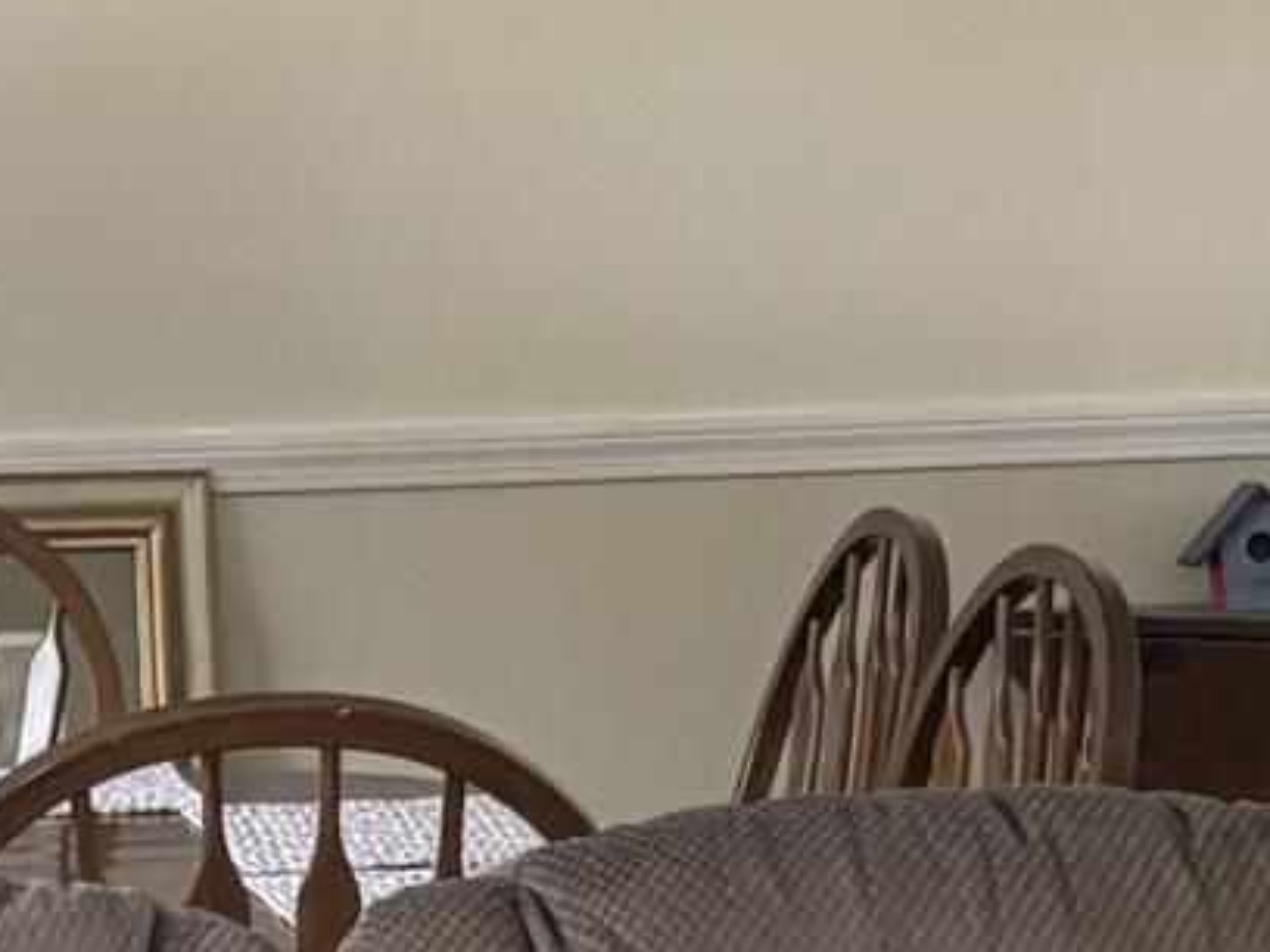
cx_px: 168
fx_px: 7007
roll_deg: +2.2
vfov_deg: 7.8
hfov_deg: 10.3
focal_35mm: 191
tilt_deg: -6.8
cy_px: 828
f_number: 1.6
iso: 160
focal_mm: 5.96
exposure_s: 1/60
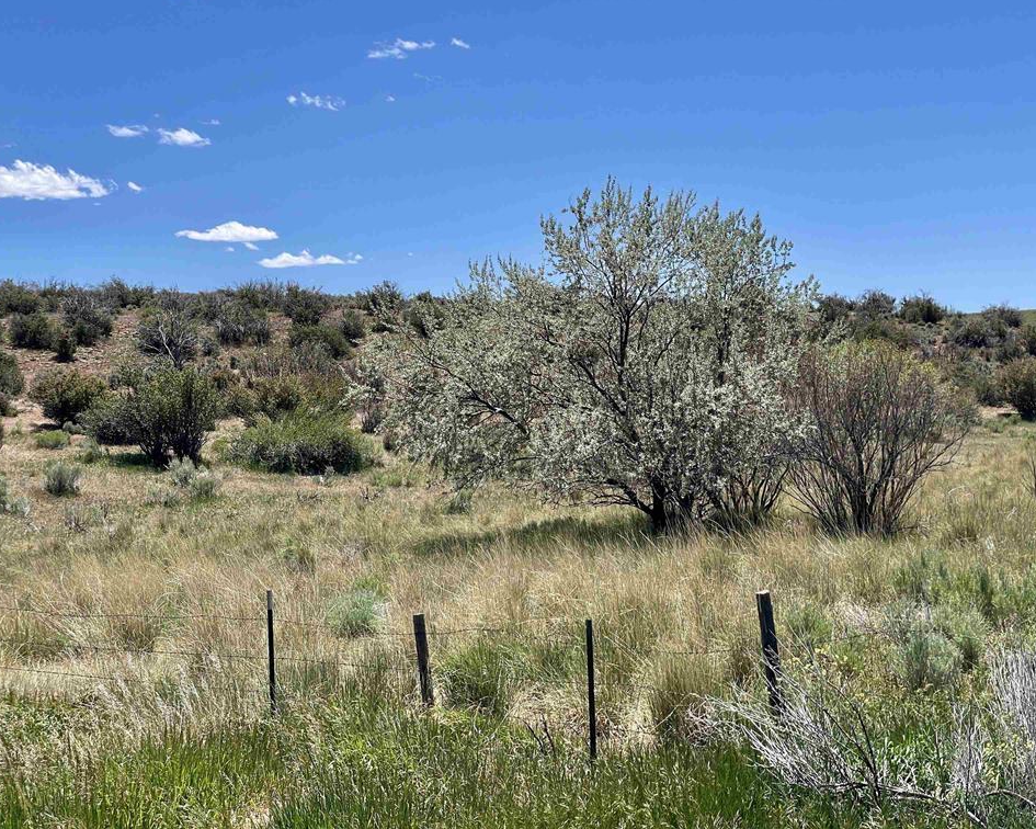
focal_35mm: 55
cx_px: 531
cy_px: 409
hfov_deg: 34.1
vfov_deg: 27.6
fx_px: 1686
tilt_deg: -1.2
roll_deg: +2.4
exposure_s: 1/1546
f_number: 2
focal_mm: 6
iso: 25
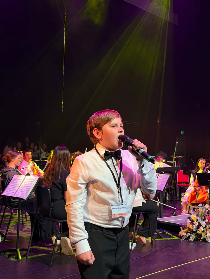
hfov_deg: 30.3
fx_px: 388
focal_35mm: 48
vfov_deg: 39.6
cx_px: 105
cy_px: 140
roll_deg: -3.3
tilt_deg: +2.7
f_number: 1.78
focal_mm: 6.76
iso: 200
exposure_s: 1/58
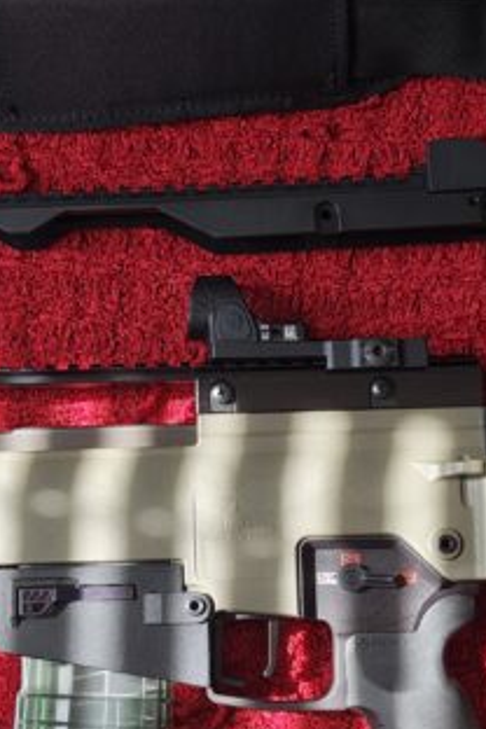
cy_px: 474
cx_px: 236
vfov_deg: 31.2
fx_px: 1296
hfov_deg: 21.2
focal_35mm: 64
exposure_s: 1/60
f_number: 1.8
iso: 1028
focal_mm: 5.41
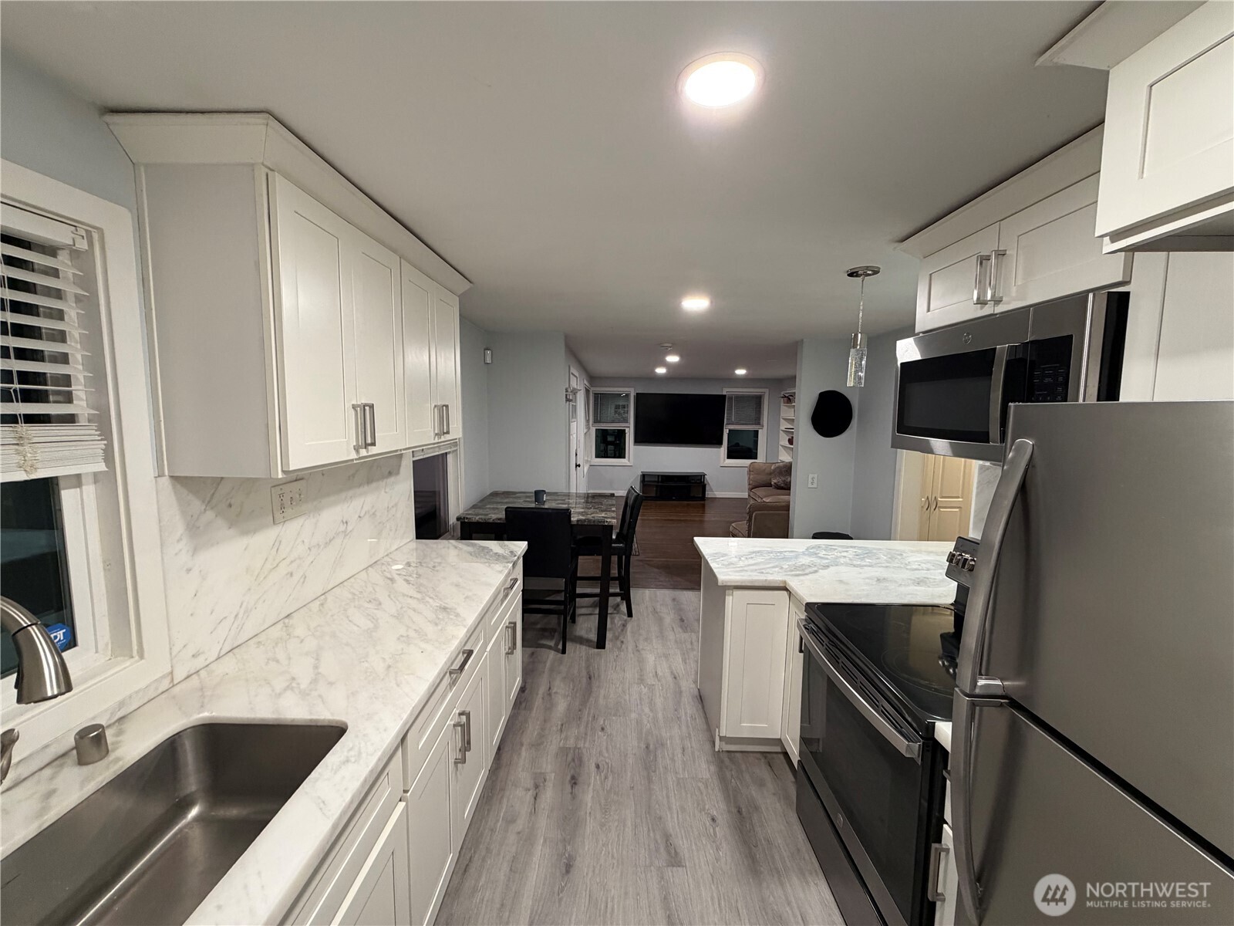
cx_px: 617
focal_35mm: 14
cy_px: 463
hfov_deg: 102.1
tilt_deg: -6.5
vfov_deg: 85.7
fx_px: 499
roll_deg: -0.9
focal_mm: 2.22
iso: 250
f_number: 2.2
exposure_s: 1/60
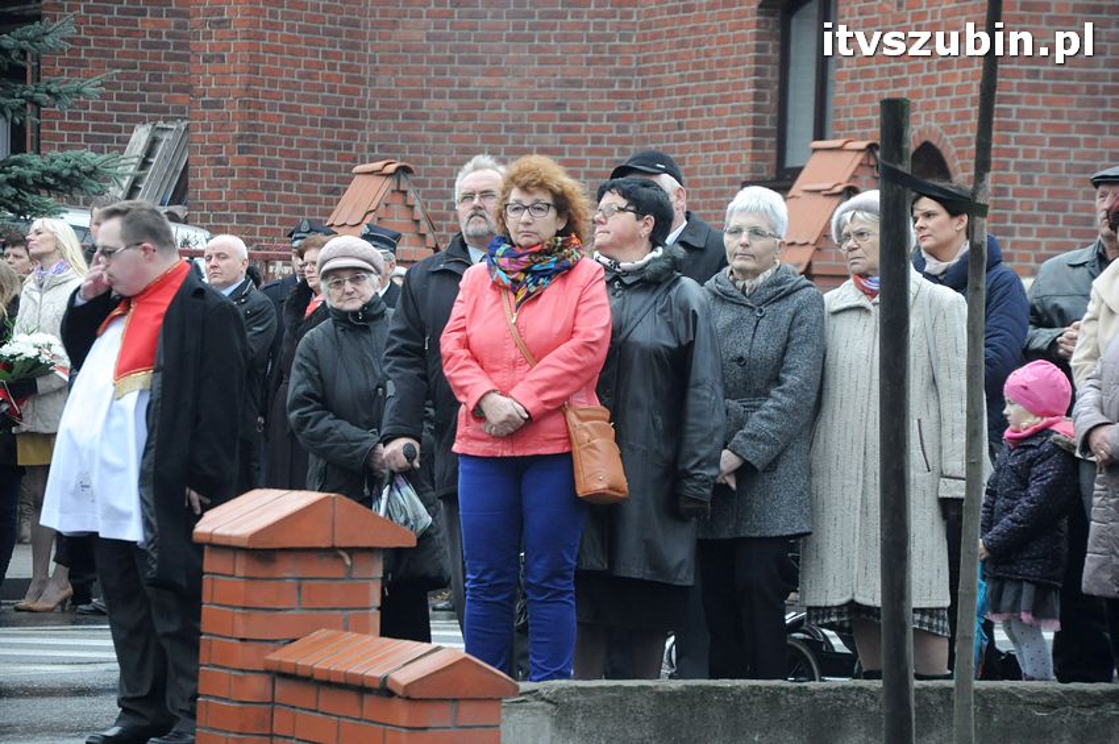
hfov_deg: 13.1
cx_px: 560
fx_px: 4891
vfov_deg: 8.7
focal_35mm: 158
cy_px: 372
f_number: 5.6
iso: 1600
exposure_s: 1/320
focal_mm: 105
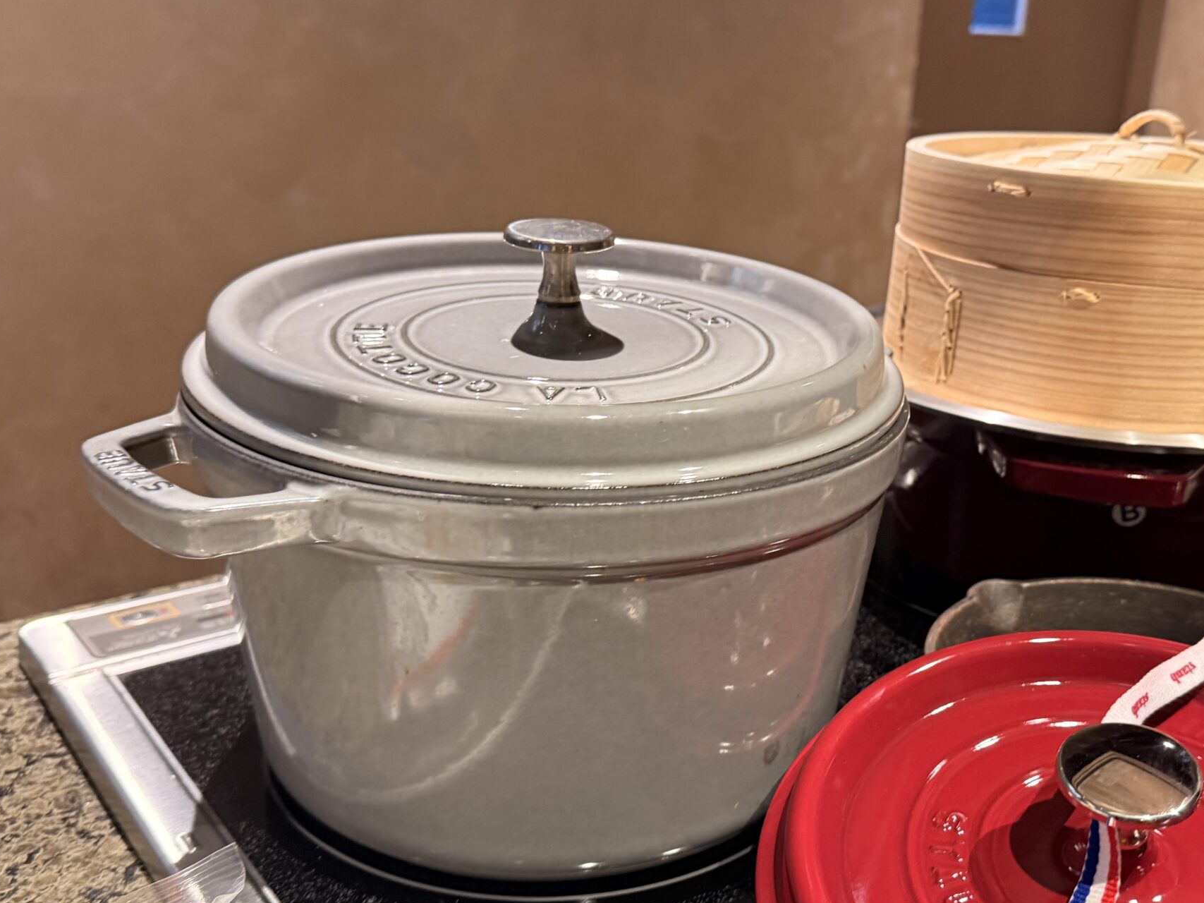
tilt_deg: -20.9
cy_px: 516
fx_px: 1252
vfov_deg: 39.6
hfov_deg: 51.2
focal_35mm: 36
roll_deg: -3.8
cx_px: 689
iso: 320
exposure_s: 1/60
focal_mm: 6.76
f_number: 1.78
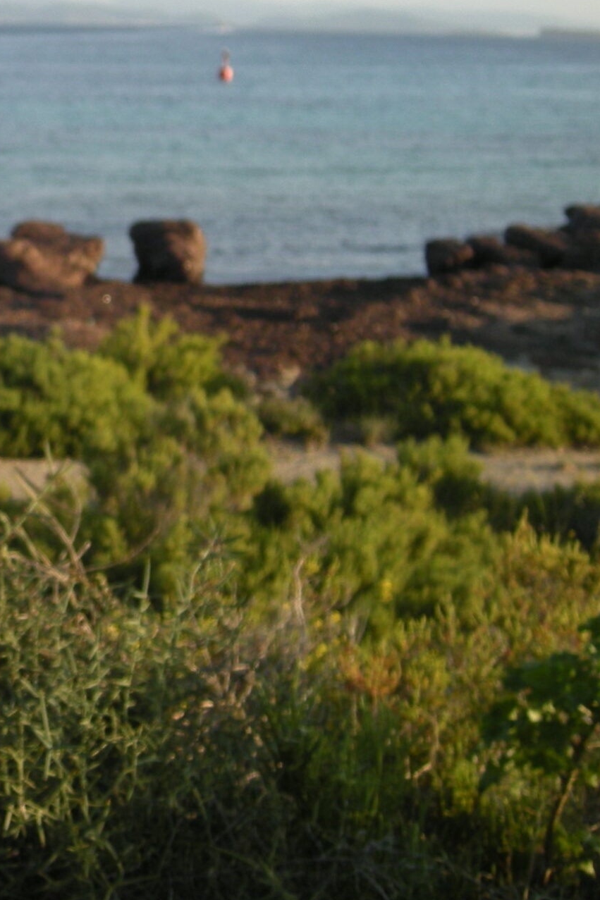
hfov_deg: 17.7
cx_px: -143
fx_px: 1825
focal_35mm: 73
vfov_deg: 27.3
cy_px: 230
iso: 64
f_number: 2.8
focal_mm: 5.7
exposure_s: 1/388
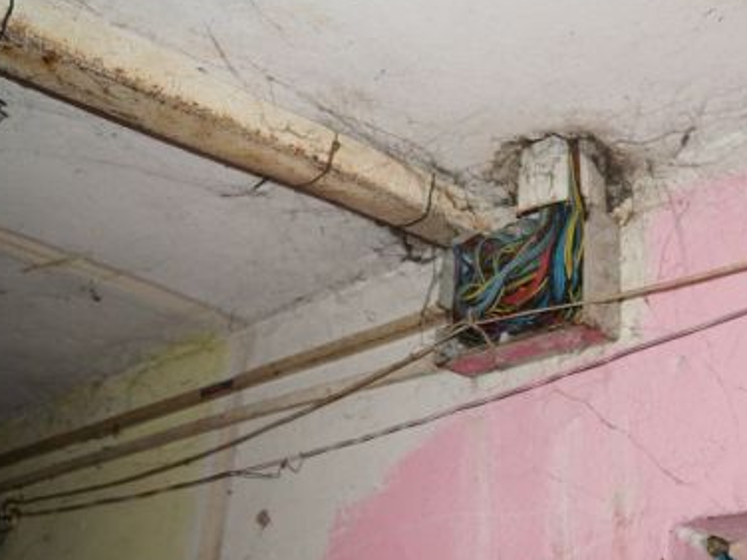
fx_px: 993
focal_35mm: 46
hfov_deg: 40.9
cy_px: 272
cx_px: 473
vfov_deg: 31.5
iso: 800
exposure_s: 1/60
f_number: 4
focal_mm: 24
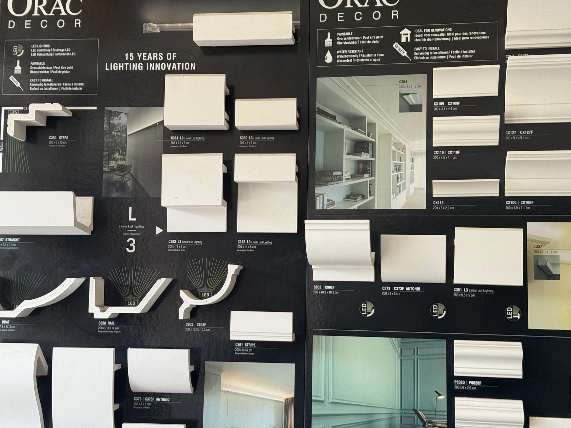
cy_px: 207
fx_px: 841
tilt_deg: +7.0
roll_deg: -1.0
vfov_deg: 28.6
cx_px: 290
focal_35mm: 51
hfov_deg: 37.5
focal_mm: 6.76
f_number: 1.78
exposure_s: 1/121
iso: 50
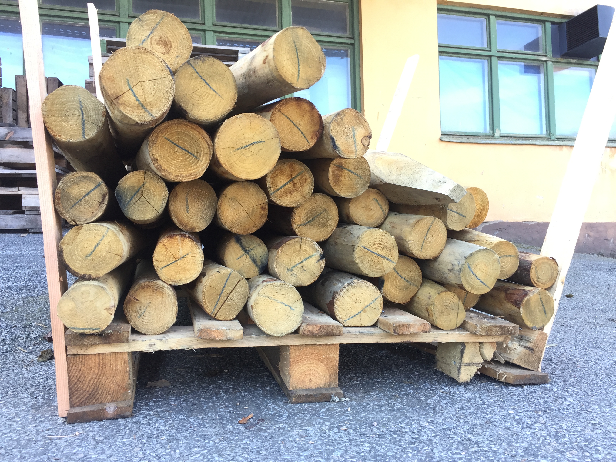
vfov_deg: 48.2
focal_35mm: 29
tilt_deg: +1.0
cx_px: 308
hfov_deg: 61.7
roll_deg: +1.0
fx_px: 516
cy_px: 231
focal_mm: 4.15
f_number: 2.2
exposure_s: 1/100
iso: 40
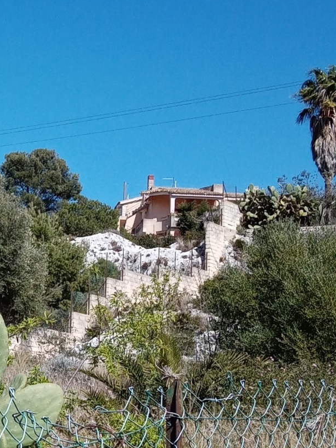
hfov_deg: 17.3
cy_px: 302
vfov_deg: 23.7
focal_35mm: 82
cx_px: -55
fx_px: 1061
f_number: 1.8
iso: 112
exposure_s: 1/1751
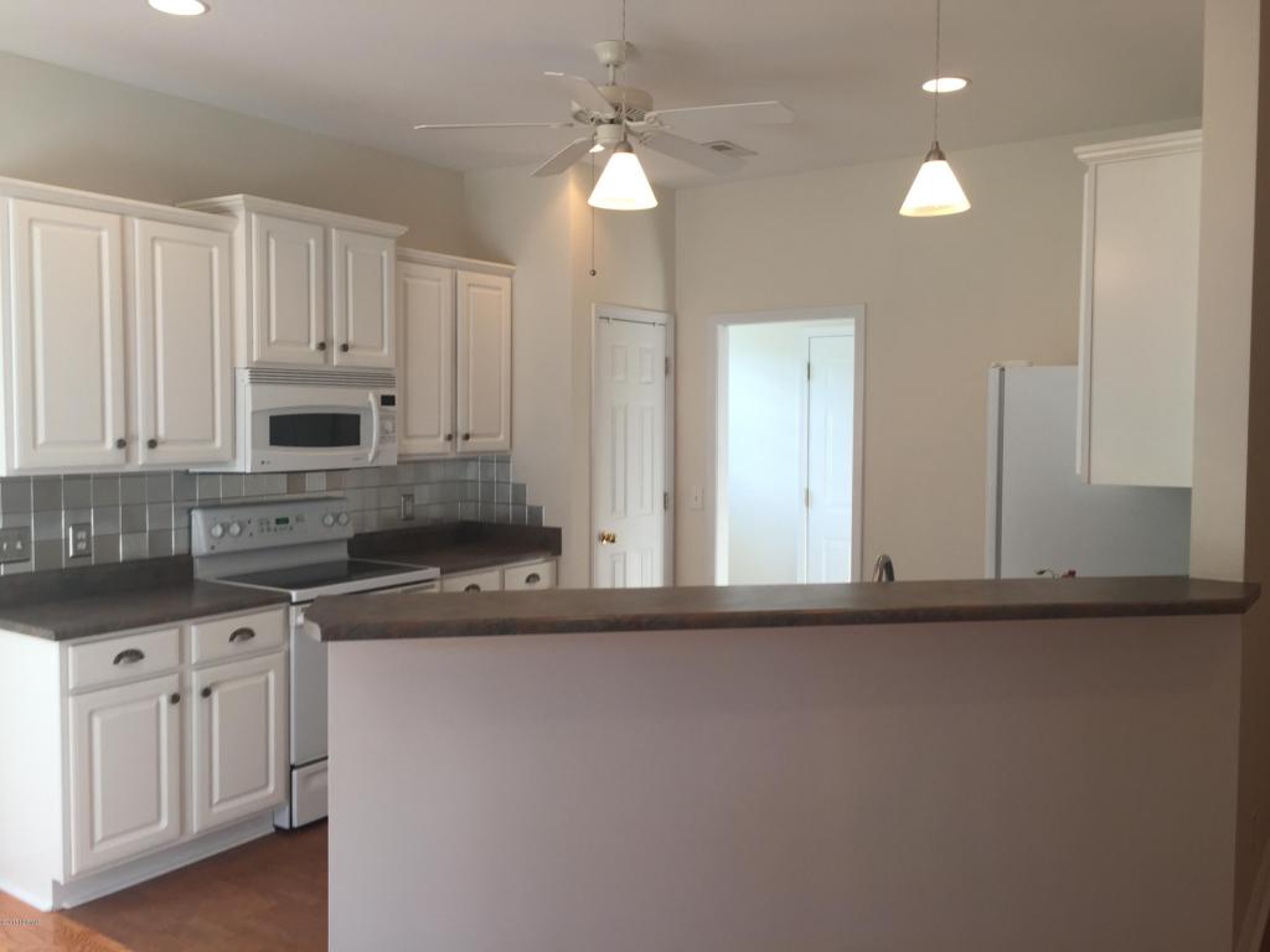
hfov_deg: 61.7
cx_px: 635
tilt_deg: -2.2
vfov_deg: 48.2
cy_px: 476
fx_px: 1064
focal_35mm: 29
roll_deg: -0.3
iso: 32
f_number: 2.2
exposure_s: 1/60
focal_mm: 4.15
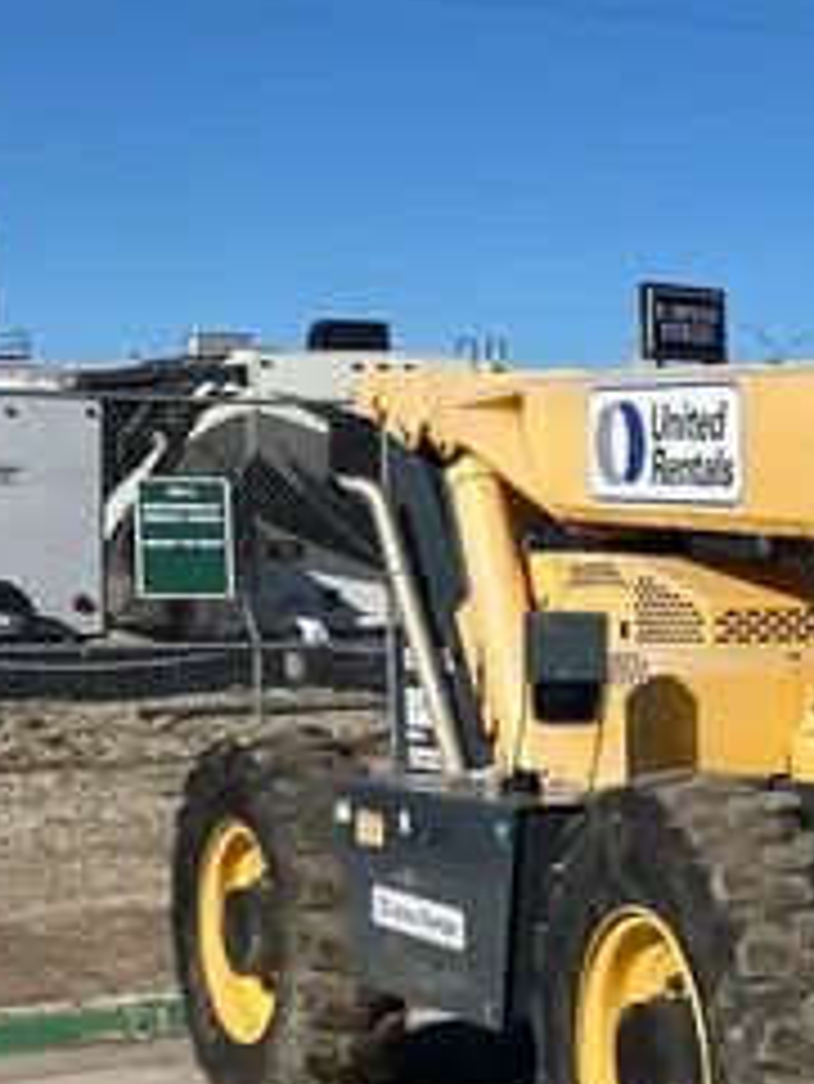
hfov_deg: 16.2
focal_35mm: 85
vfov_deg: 22.9
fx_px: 2663
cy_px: 749
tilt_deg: -3.1
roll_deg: -1.0
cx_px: 1138
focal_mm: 3.99
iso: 32
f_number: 1.8
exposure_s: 1/3472
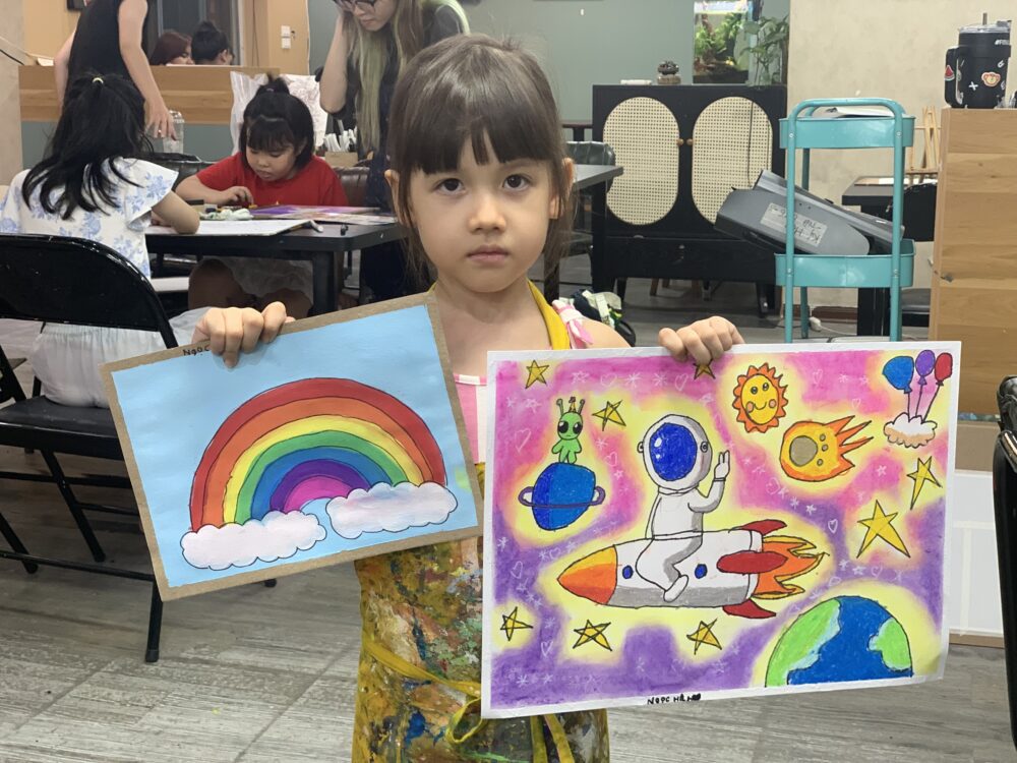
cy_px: 382
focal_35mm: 52
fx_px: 1528
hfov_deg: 36.8
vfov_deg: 28.0
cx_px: 508
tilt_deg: -12.1
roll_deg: -1.2
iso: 100
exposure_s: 1/50
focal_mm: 6
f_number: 2.4
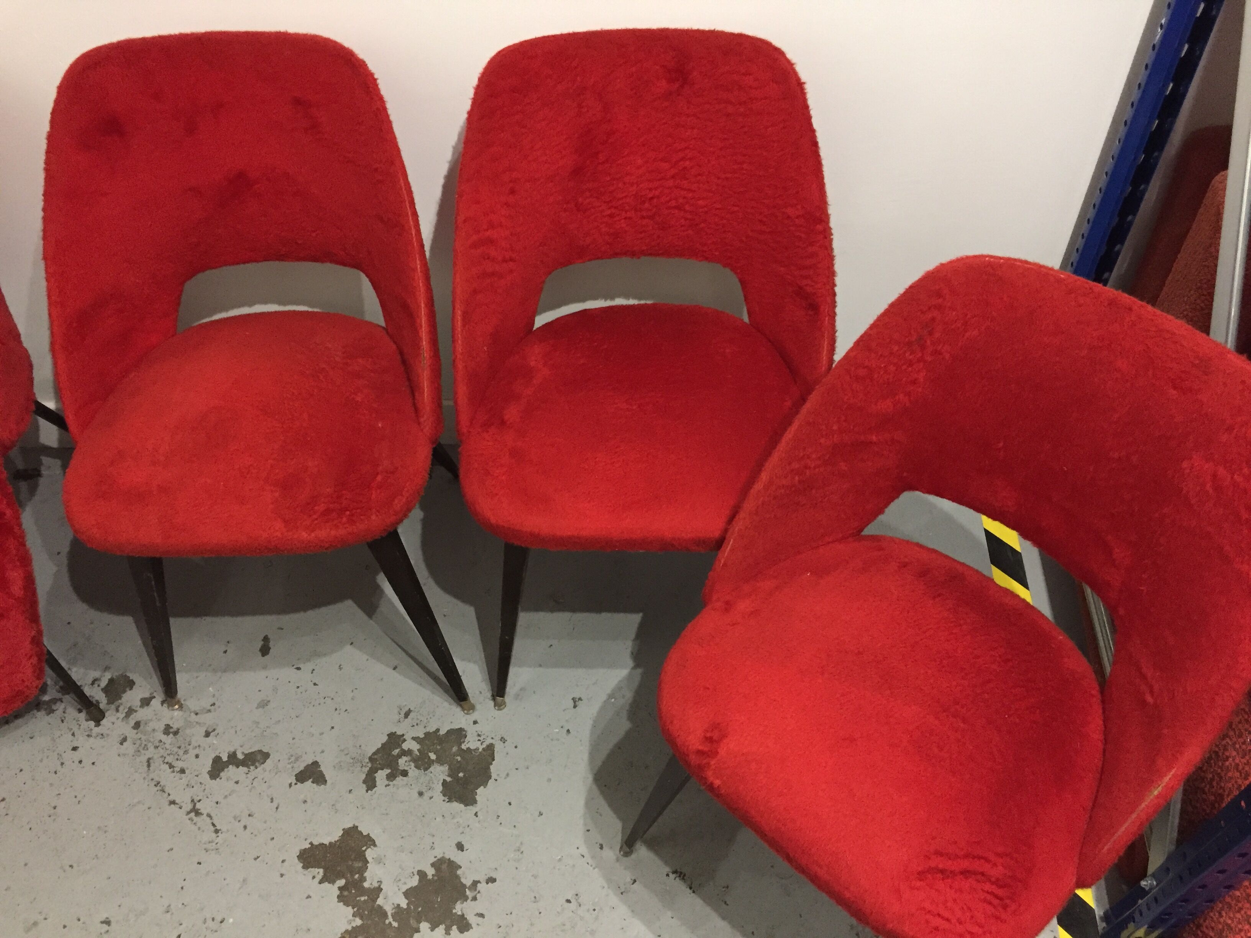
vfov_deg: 48.2
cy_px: 469
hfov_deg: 61.7
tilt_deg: -52.8
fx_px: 1048
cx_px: 626
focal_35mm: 29
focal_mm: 4.15
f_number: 2.2
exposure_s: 1/17
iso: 320
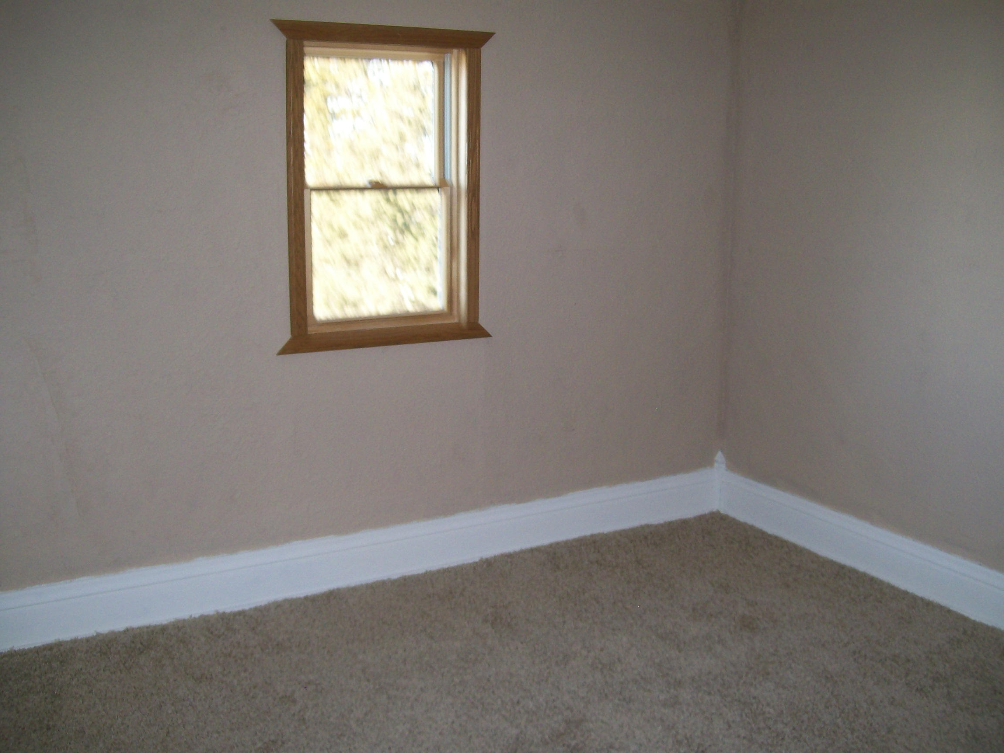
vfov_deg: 39.7
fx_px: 1044
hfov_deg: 51.4
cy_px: 376
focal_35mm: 36
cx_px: 502
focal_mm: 6
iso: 80
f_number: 2.7
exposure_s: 1/64
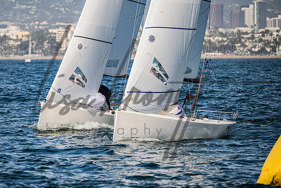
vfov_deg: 4.0
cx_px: 102
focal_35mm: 347
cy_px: 81
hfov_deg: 5.9
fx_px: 2708
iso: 320
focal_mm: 270
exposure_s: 1/3200
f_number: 5.6
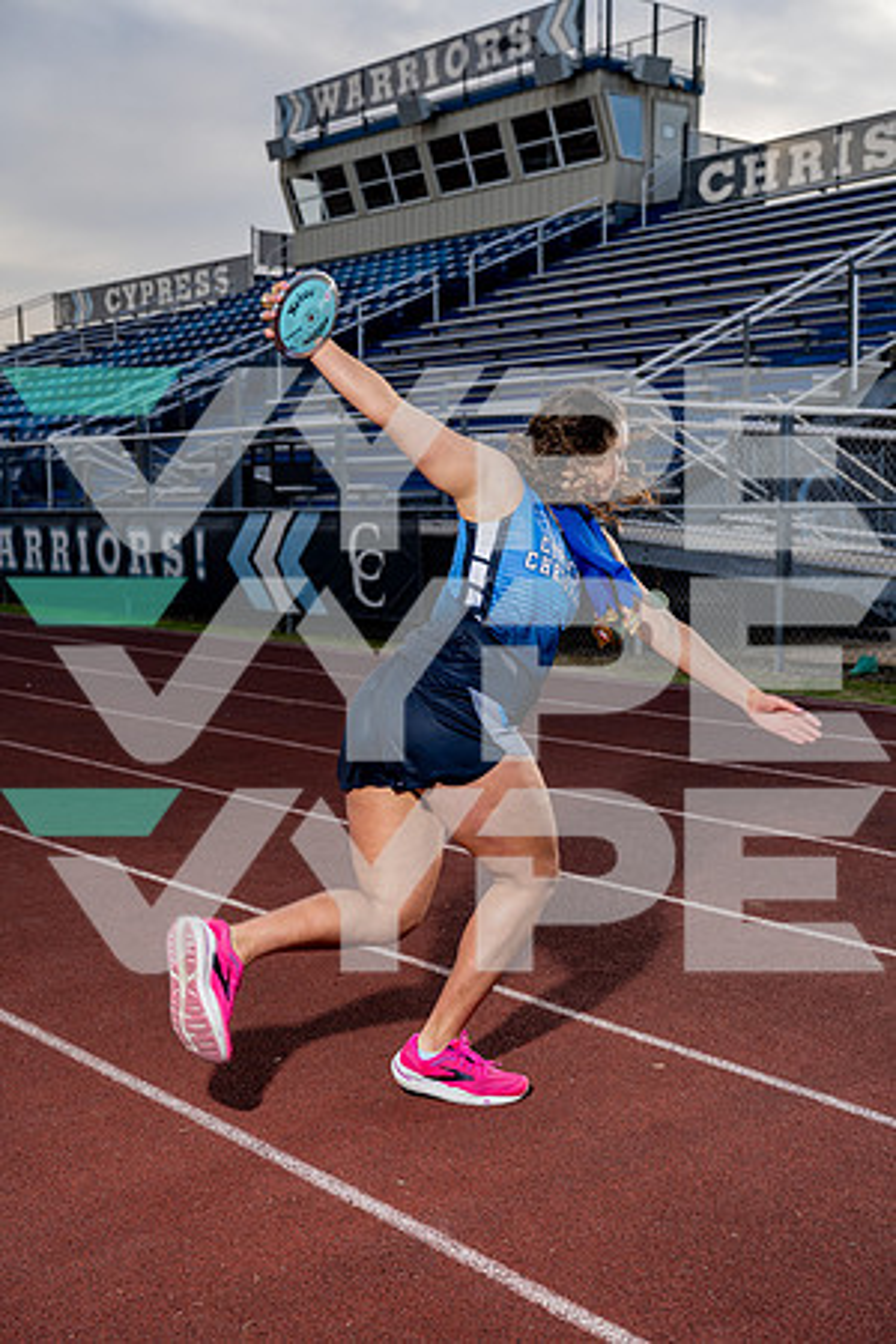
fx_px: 1643
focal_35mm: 44
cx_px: 448
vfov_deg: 44.5
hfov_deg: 30.5
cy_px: 672
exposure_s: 1/250
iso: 100
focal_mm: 44
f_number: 4
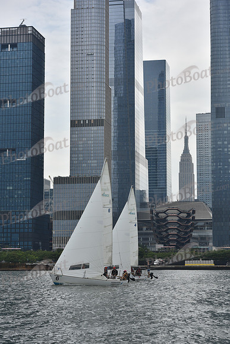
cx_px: 115
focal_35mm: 82
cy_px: 172
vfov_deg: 24.8
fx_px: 785
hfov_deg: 16.7
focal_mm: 82
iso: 320
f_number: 9
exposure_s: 1/1250
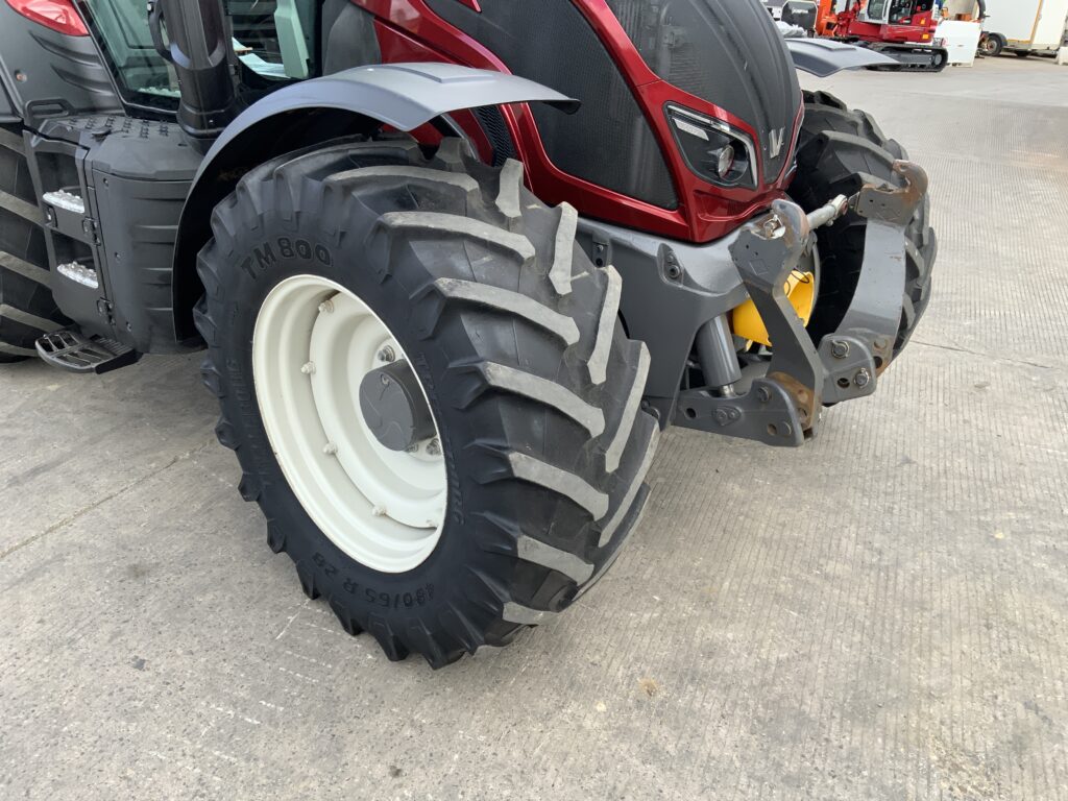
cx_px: 534
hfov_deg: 61.7
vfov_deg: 48.2
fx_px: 895
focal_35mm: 29
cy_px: 400
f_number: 1.8
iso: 16
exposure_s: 1/340
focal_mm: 3
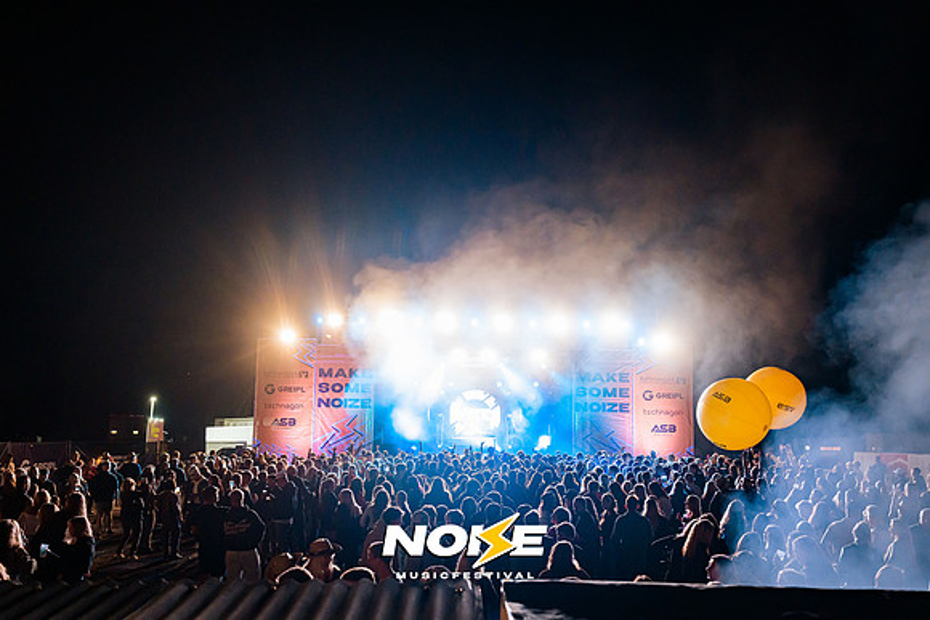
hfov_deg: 54.4
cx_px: 465
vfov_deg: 37.9
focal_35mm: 35
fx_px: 904
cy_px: 310
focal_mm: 35
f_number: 4.5
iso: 3200
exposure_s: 1/80
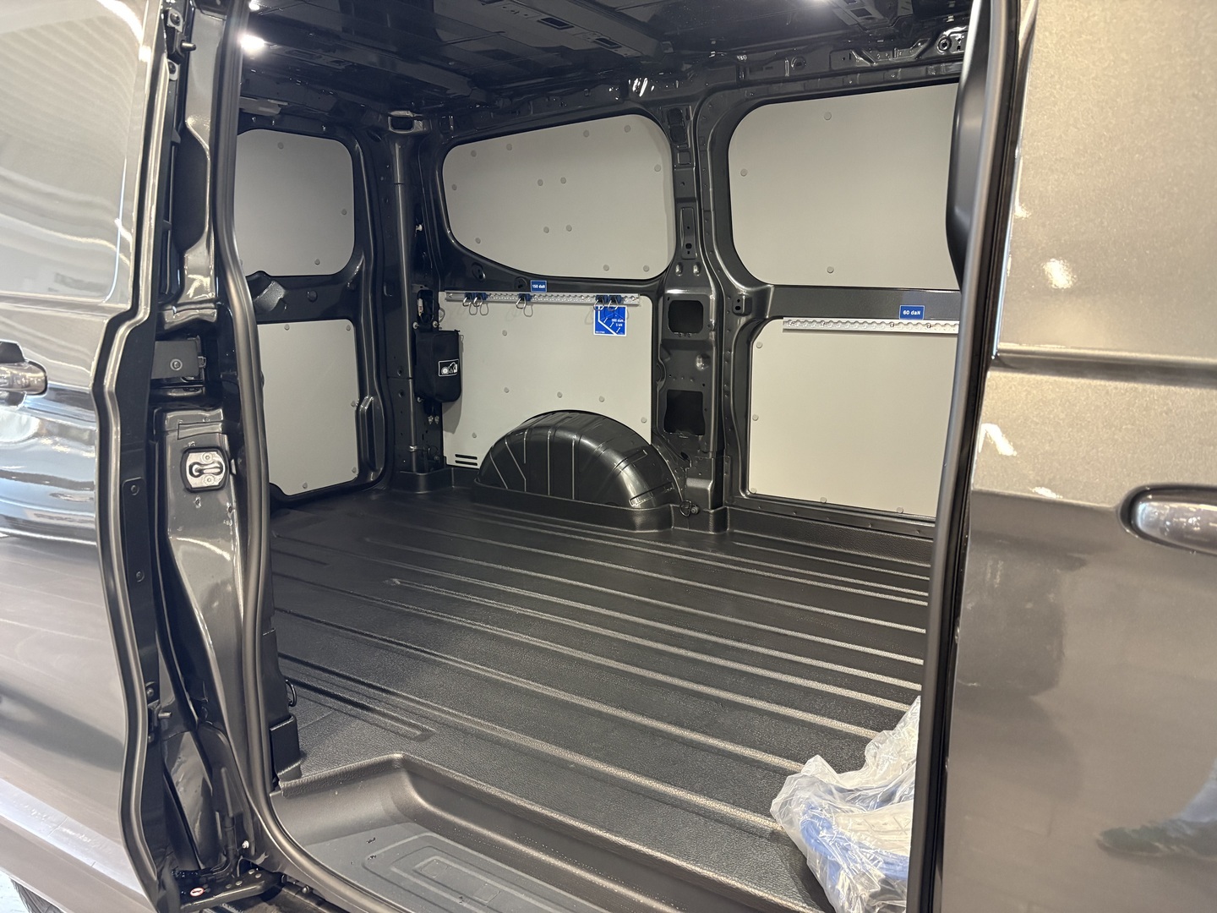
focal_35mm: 26
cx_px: 608
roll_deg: +2.0
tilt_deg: -11.2
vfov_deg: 53.1
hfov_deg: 67.3
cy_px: 456
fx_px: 914
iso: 400
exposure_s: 1/50
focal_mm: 5.96
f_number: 1.6
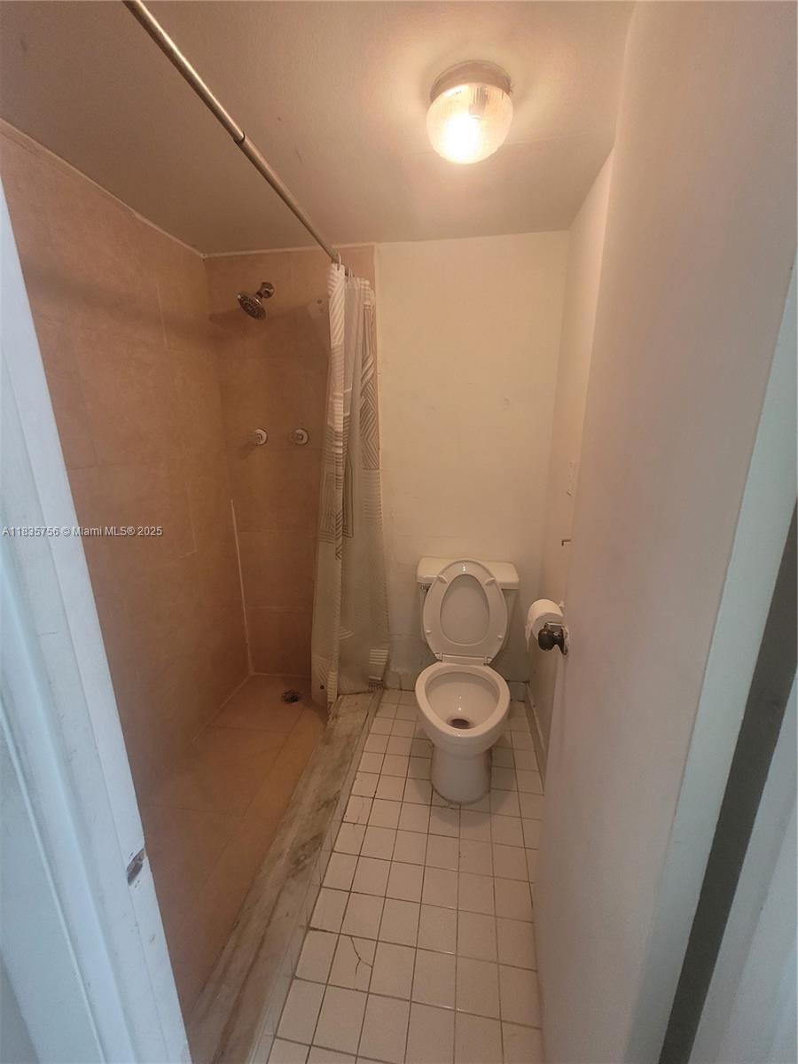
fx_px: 400
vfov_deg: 106.2
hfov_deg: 89.9
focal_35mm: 13
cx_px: 399
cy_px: 532
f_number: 2.2
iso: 160
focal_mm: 1.74
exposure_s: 1/60
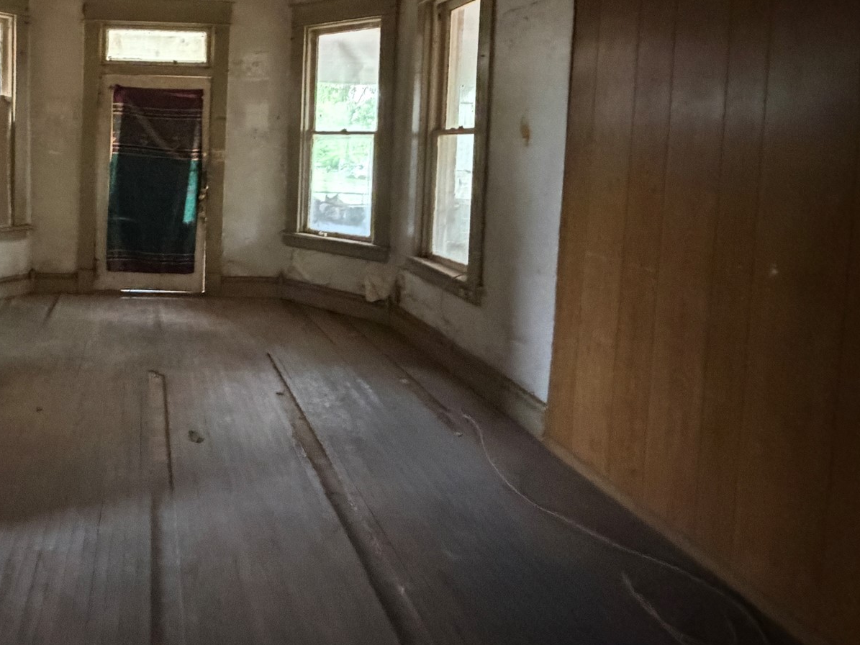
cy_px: 171
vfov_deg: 54.5
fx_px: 596
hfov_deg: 64.8
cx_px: 165
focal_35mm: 24
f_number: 2.2
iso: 1600
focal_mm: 2.22
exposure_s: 1/36
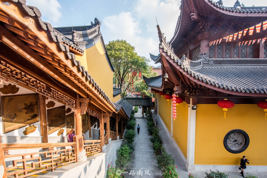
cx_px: 134
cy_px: 89
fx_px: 104
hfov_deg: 104.2
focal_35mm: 14
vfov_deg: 81.3
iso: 500
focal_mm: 14
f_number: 13
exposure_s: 1/100
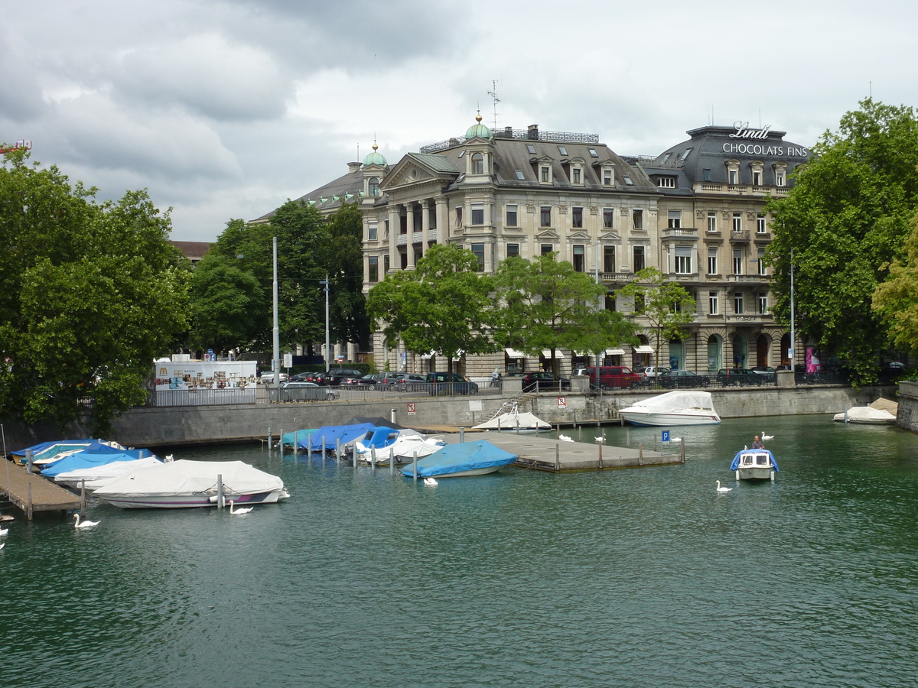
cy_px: 344
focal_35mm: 48
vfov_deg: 30.3
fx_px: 1273
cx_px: 459
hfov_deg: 39.7
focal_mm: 7.9
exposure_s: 1/400
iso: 100
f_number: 5.6
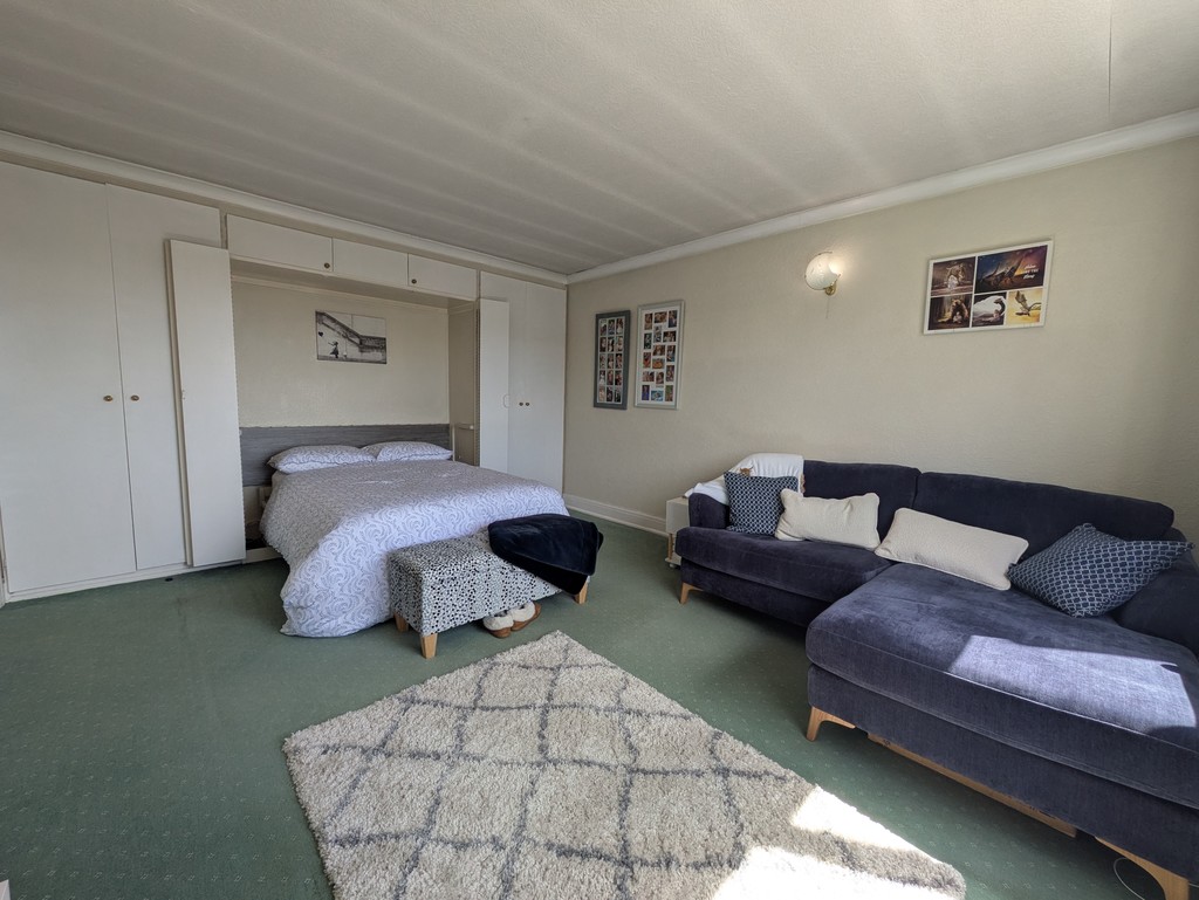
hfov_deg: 102.0
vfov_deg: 85.7
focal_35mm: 14
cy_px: 450
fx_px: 485
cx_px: 600
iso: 40
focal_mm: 1.83
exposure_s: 1/180
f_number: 2.2
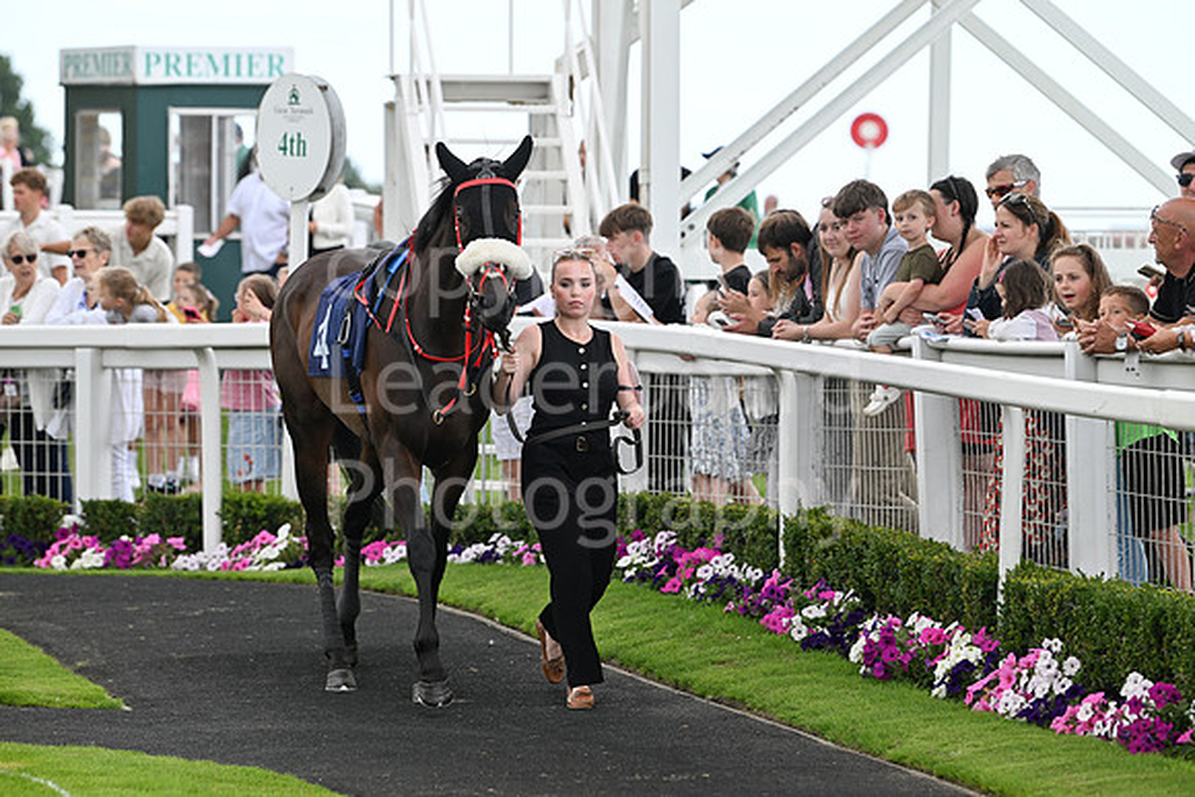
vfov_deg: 6.9
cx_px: 598
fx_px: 6640
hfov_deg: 10.3
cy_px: 398
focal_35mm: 200
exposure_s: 1/800
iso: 500
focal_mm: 200
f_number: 5
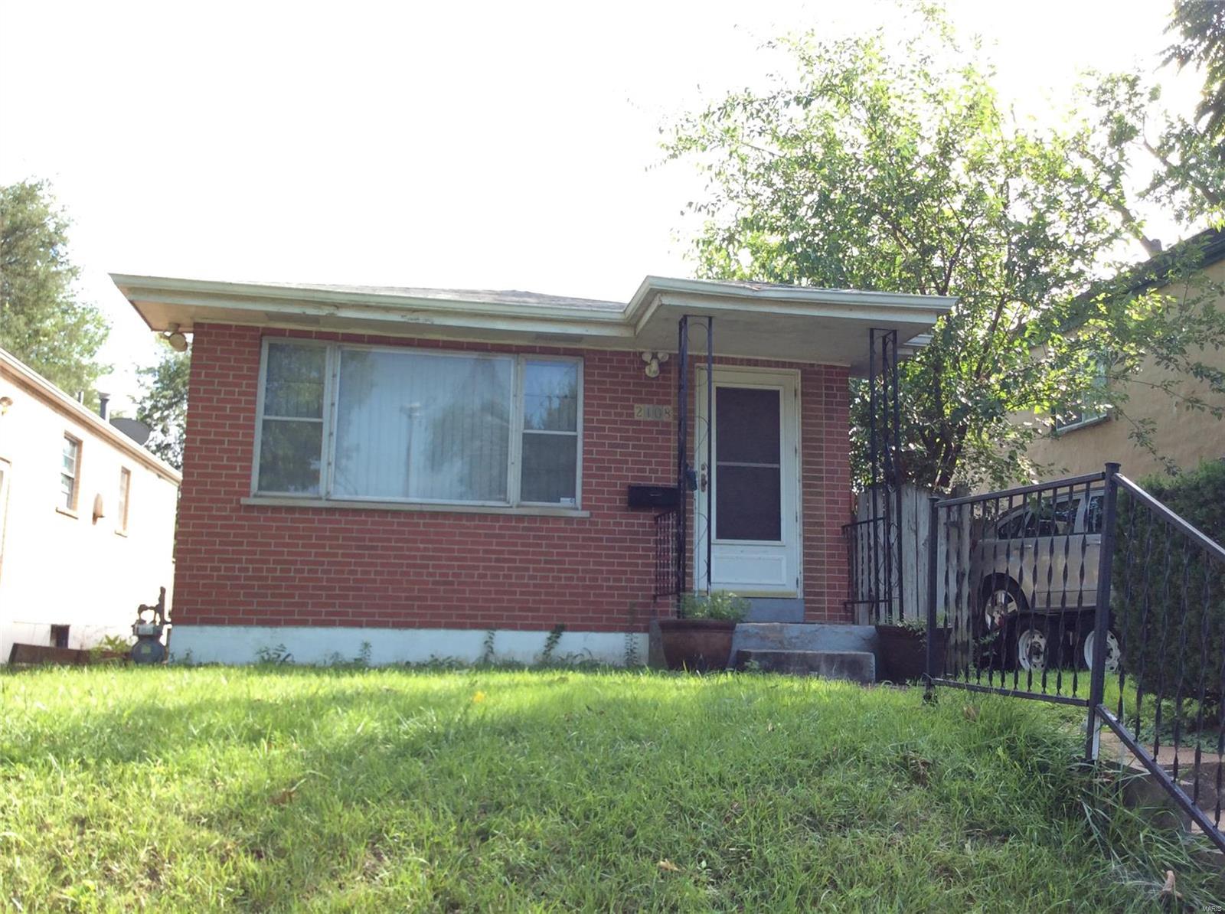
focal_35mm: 32
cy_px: 457
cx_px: 612
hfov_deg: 56.9
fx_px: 1130
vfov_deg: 44.0
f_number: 2.4
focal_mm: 3.3
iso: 32
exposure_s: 1/252
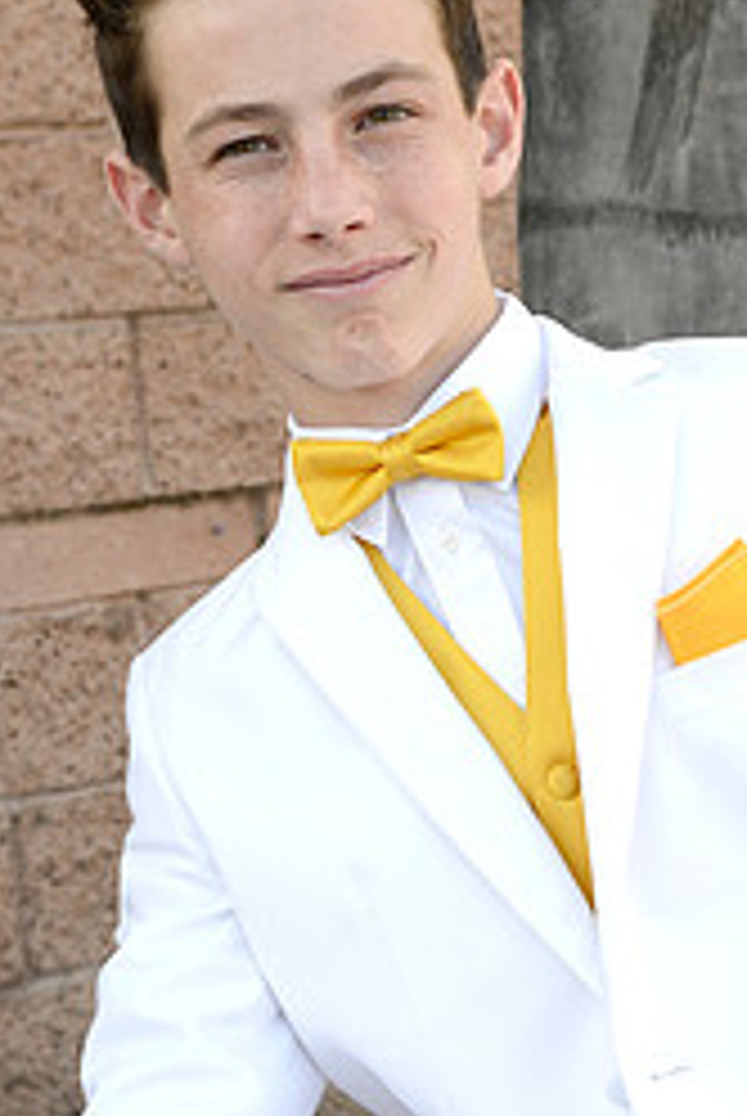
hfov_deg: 15.7
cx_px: 558
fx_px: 2700
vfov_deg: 23.3
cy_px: 734
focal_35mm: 87
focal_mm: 48
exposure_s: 1/160
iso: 200
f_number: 7.1
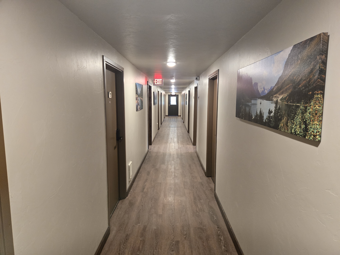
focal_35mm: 23
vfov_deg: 58.9
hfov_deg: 73.9
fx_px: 226
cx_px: 170
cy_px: 128
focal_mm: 5.4
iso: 1000
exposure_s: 1/120
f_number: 1.8
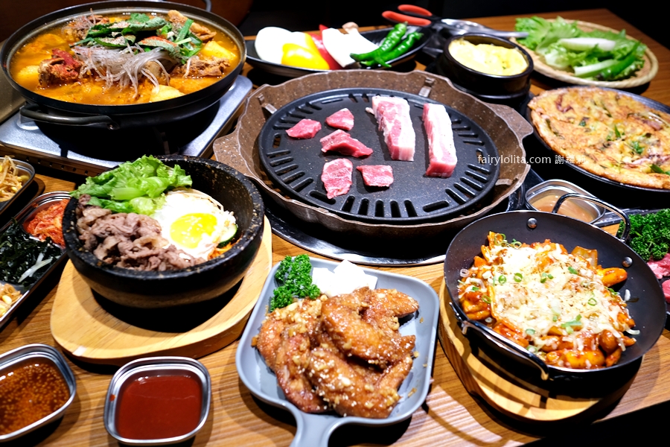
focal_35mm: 35
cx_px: 335
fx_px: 651
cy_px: 224
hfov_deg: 54.4
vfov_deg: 37.9
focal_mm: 23
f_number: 3.2
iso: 200
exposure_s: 1/34
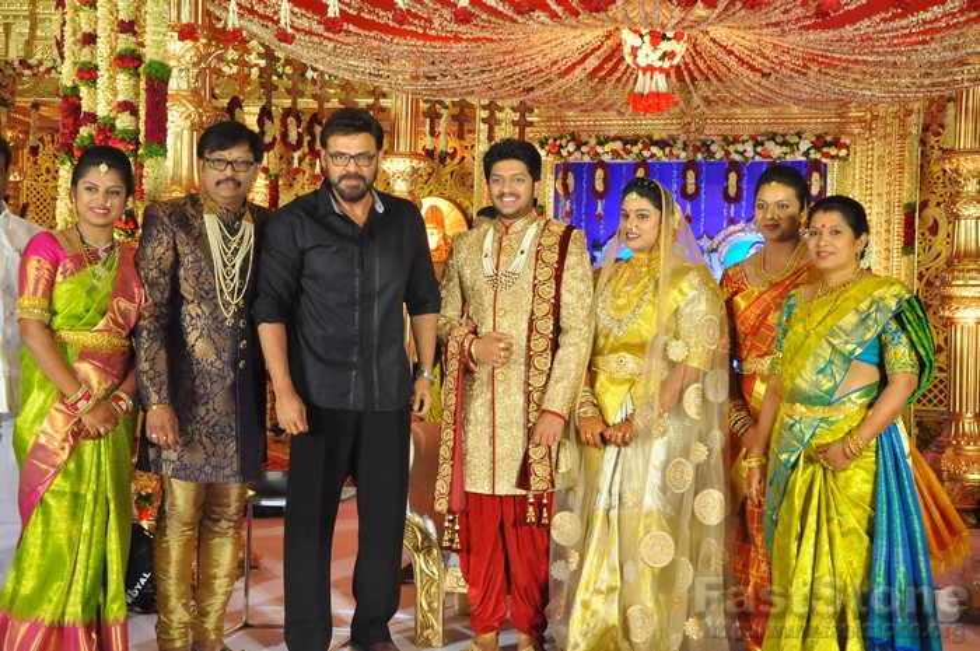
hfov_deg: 38.9
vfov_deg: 26.4
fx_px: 1387
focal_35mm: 51
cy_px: 326
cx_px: 490
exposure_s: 1/125
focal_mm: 34
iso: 1600
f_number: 6.3
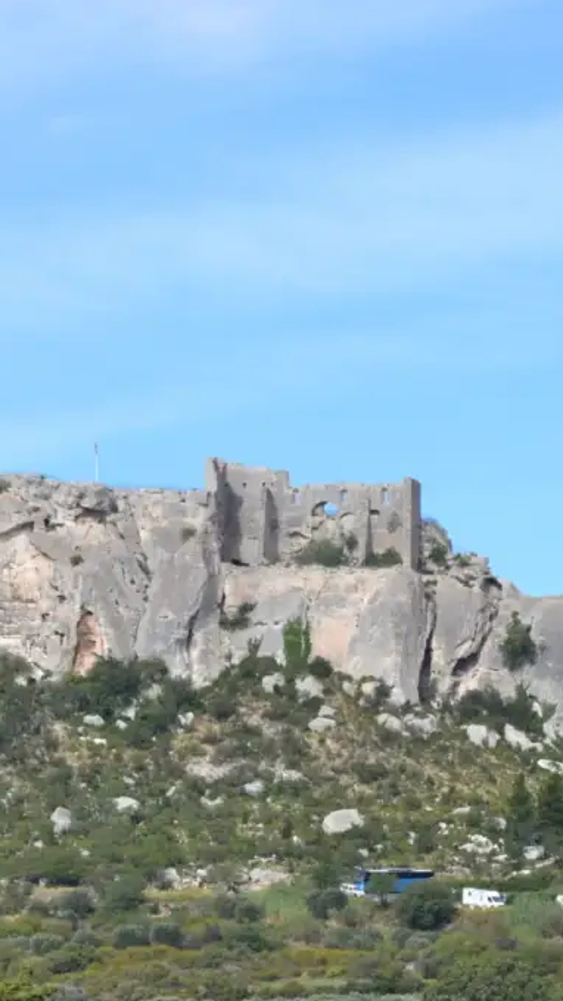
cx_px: 342
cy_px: 500
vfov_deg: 8.7
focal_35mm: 249
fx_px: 6602
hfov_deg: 4.9
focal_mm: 105
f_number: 8
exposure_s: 1/250
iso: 100
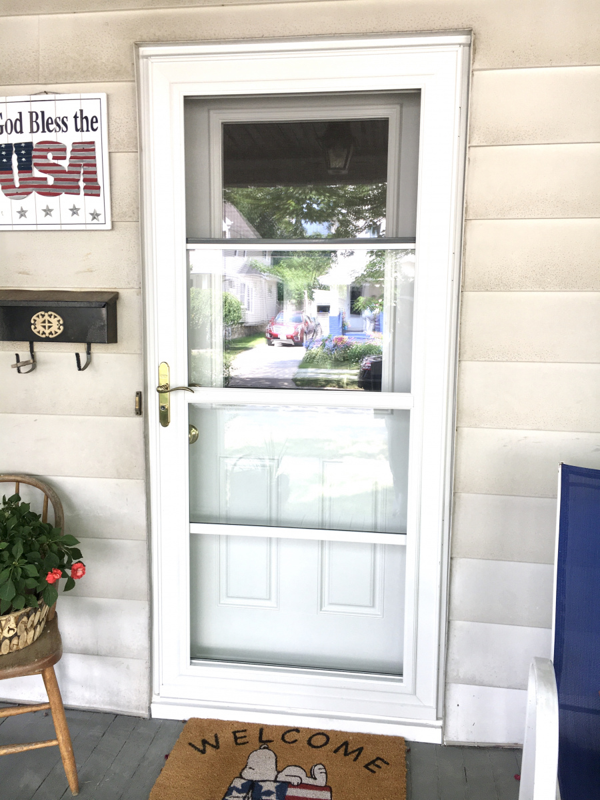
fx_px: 670
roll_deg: -0.6
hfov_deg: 48.2
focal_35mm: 29
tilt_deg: -6.9
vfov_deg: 61.7
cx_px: 300
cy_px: 400
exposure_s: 1/120
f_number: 2.2
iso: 32
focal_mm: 4.15
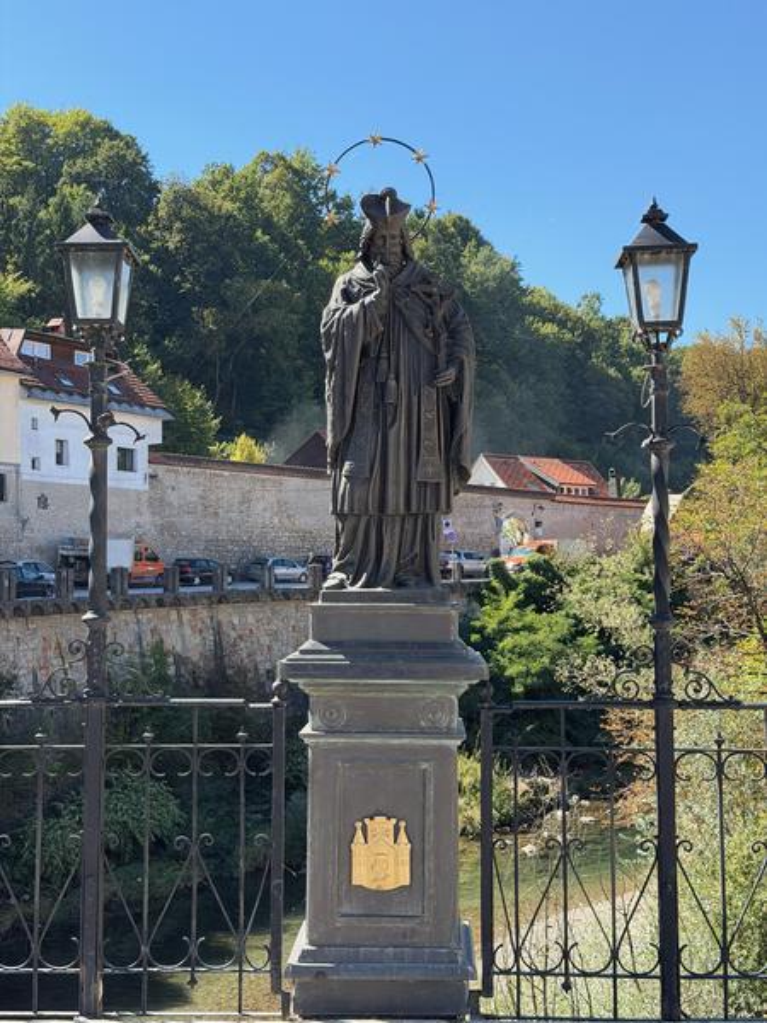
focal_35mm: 48
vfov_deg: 39.7
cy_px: 512
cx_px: 384
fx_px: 1418
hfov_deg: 30.3
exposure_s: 1/1678
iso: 100
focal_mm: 6.76
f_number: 1.78
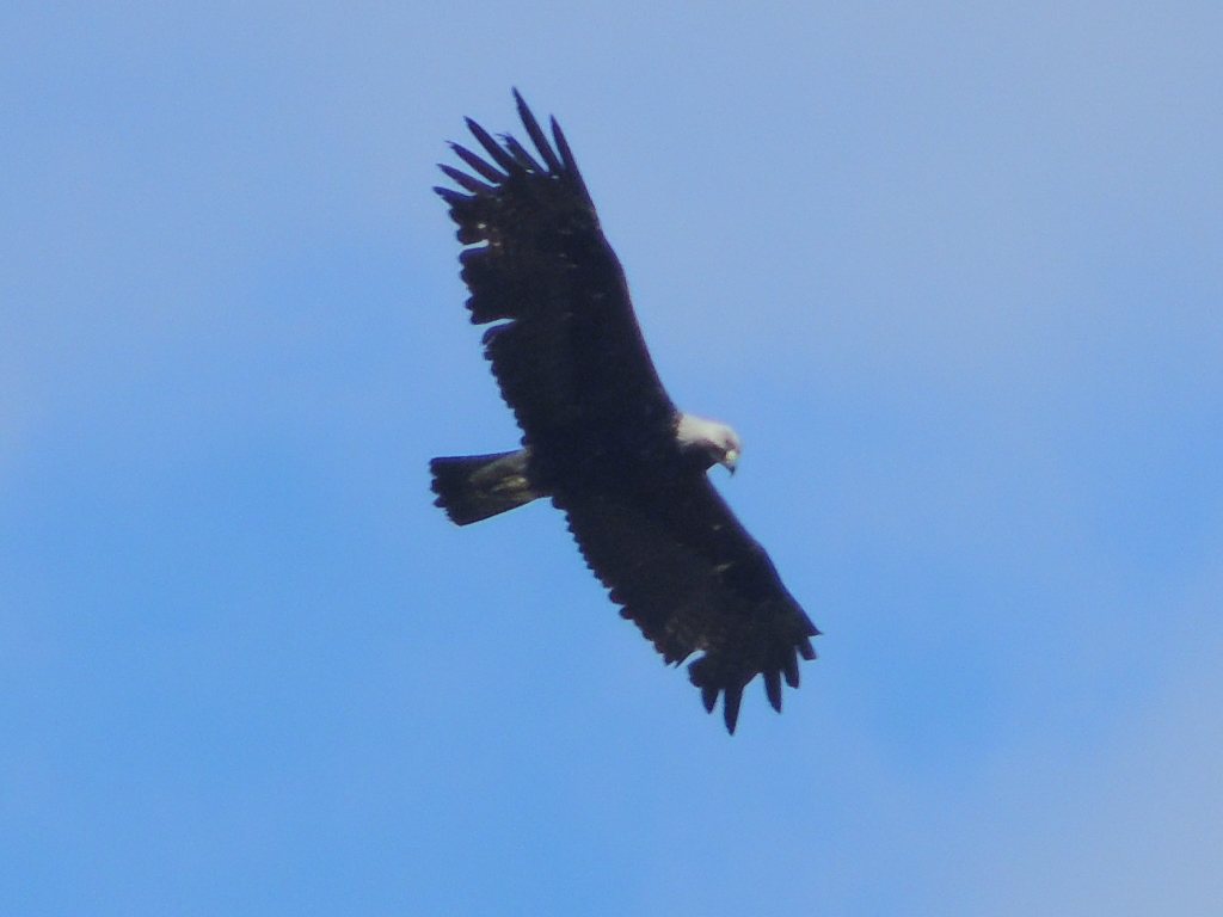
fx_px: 35330
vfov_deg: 1.5
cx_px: 612
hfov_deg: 2.0
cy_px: 458
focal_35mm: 1000
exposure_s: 1/640
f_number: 5.9
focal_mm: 180
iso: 100
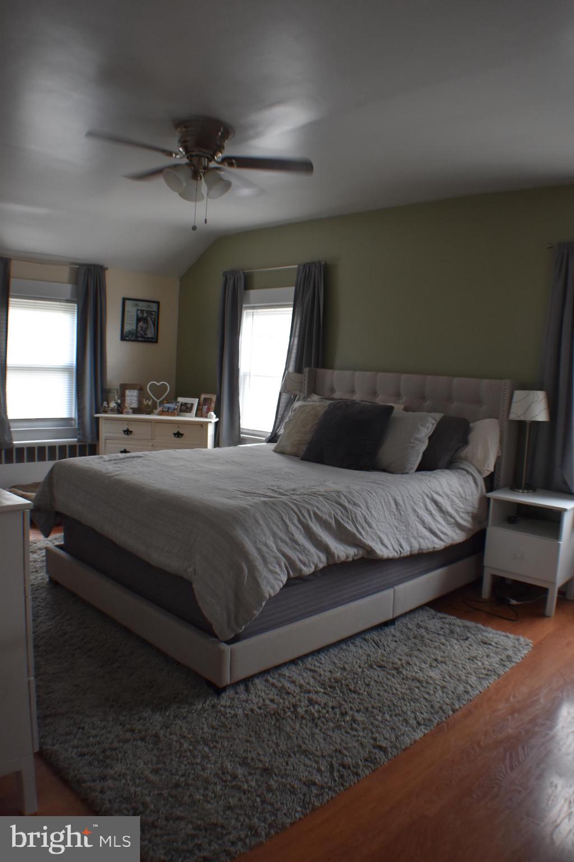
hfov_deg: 38.4
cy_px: 431
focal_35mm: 34
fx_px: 825
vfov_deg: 55.1
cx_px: 287
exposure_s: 1/60
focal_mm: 23
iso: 560
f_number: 4
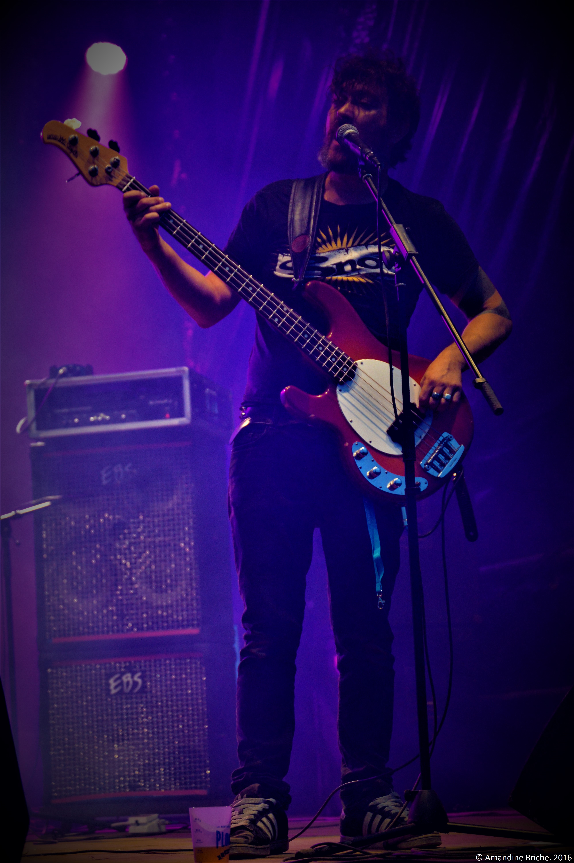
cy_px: 432
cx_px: 287
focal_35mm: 93
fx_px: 2228
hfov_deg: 14.7
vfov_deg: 21.9
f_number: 4.2
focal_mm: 62
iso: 1400
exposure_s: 1/125
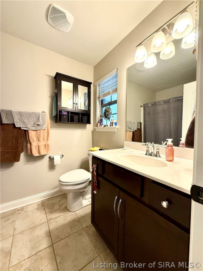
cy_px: 136
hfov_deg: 85.7
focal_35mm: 14
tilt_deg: -2.0
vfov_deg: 102.1
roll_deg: -0.9
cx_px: 102
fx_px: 110
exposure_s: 1/120
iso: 250
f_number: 2.2
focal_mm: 2.22
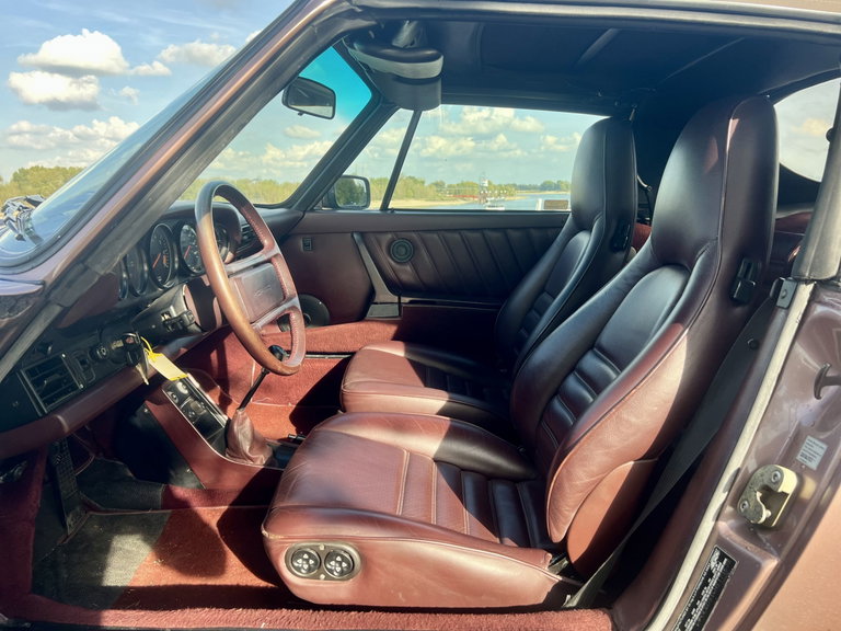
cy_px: 316
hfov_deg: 67.3
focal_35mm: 26
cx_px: 420
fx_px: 632
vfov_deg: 53.1
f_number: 1.5
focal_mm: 5.7
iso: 50
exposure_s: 1/567
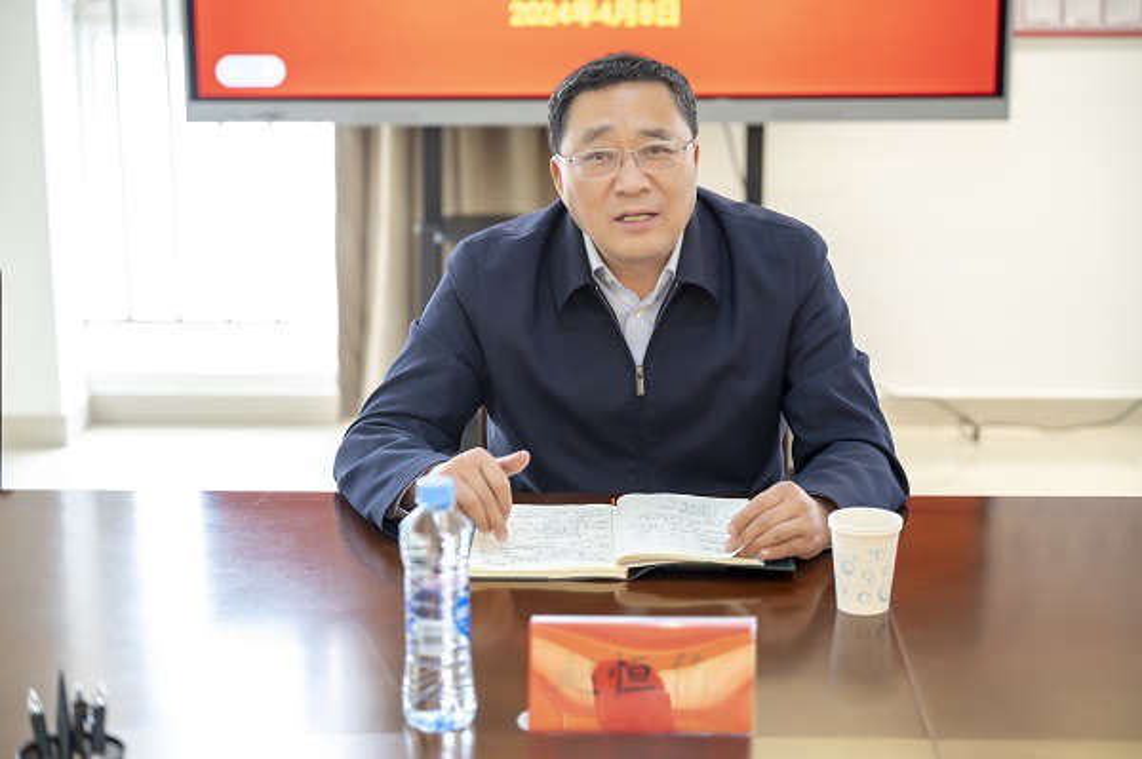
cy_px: 380
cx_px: 571
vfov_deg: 19.4
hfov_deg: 28.9
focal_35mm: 70
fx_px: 2219
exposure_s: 1/160
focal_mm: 70
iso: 1600
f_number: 2.8
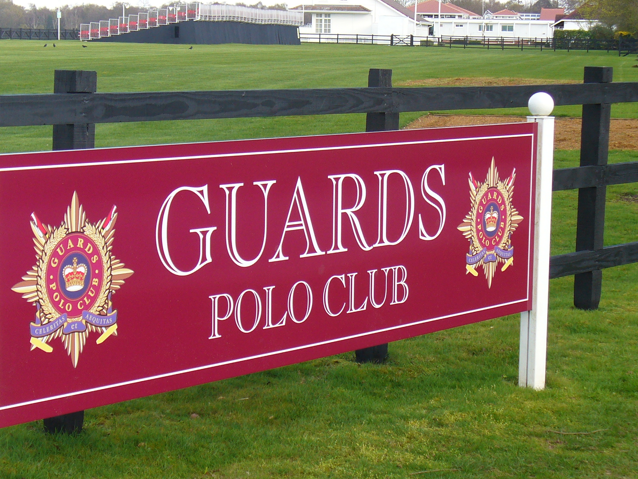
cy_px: 235
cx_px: 298
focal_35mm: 100
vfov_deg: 14.8
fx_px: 1843
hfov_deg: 19.6
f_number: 3.2
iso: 80
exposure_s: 1/200
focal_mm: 11.4
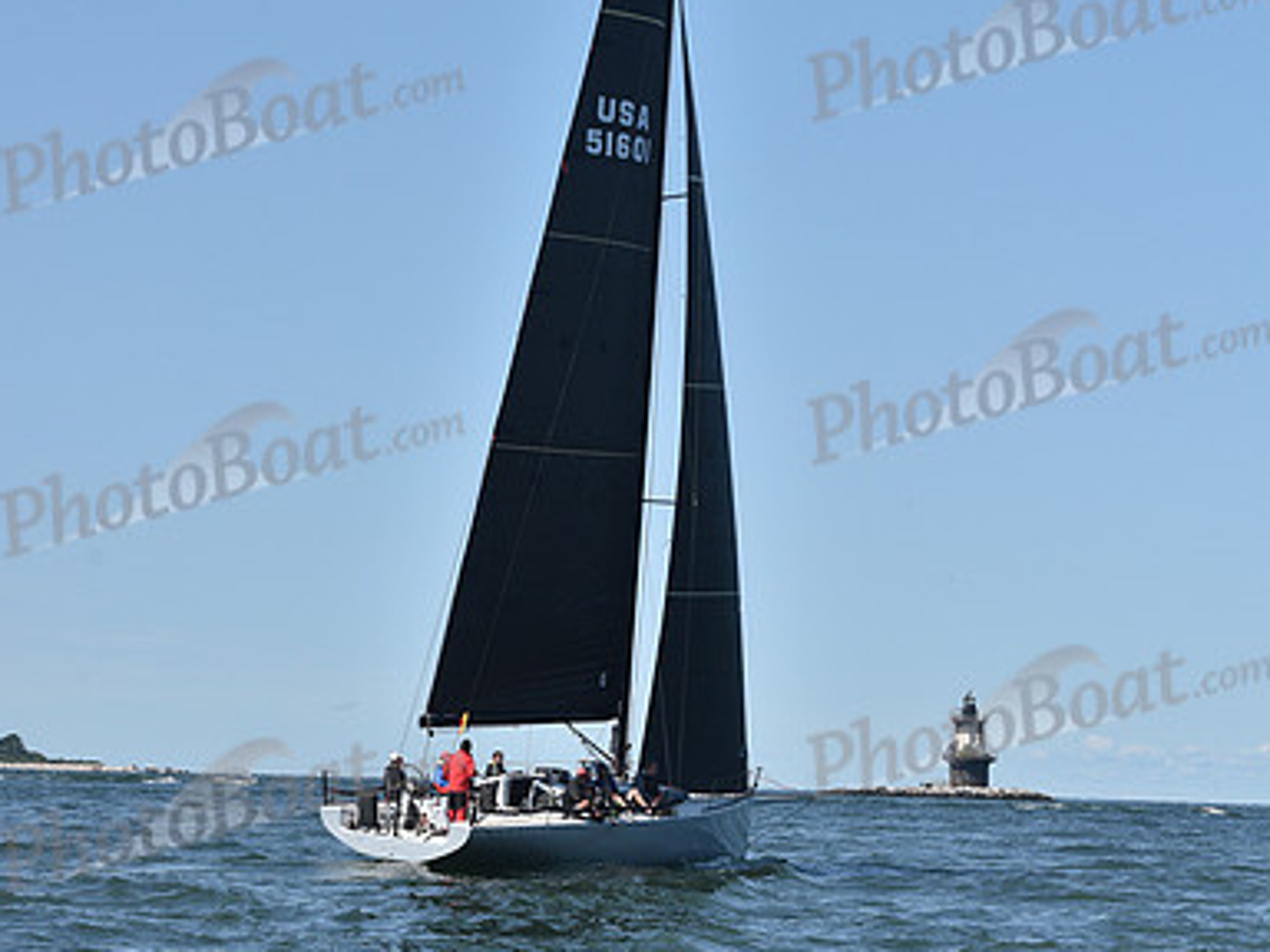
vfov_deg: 10.7
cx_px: 637
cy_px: 255
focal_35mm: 138
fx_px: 5063
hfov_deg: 14.3
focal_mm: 95
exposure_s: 1/1250
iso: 250
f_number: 8
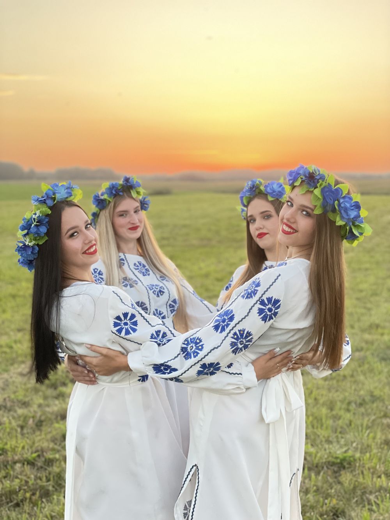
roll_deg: +1.0
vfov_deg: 36.8
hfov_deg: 28.0
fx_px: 781
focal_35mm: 52
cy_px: 260
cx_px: 195
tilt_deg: -4.8
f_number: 2
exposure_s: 1/122
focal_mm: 6
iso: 160
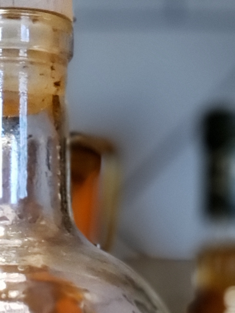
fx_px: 1575
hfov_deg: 8.5
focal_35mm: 174
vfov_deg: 11.0
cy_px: 452
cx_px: -9
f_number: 2.4
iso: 1600
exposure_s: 1/24
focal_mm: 6
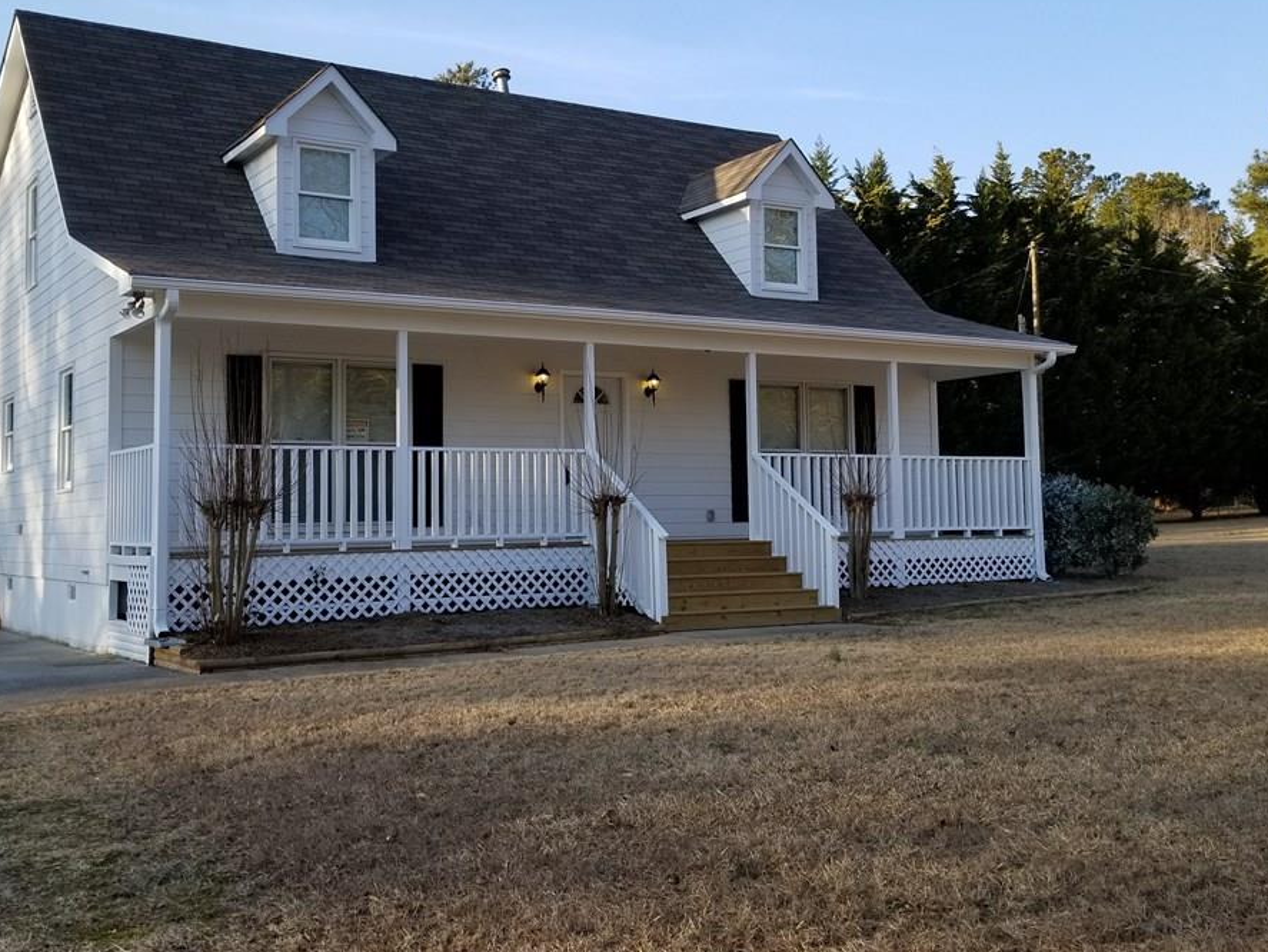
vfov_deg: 46.8
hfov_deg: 59.9
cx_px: 613
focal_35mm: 30
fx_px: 1099
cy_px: 437
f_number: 1.7
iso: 50
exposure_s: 1/936
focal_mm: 4.3
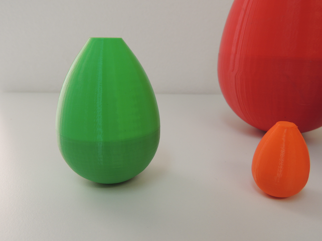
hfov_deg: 60.0
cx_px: 161
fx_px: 279
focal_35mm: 30
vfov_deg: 46.8
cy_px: 120
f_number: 3.1
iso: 110
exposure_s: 1/30
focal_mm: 5.3
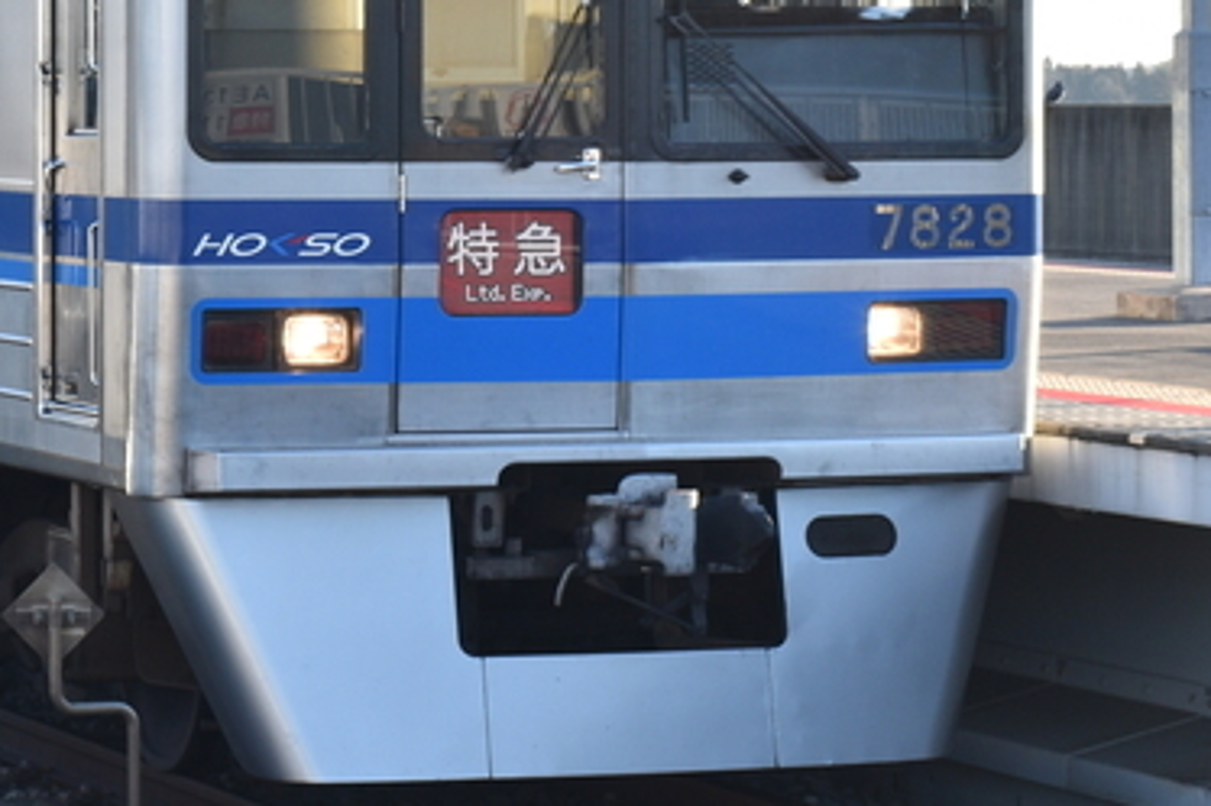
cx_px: -120
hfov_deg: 13.6
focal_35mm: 148
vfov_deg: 9.2
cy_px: 86
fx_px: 4976
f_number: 9
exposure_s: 1/100
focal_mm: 36
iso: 200
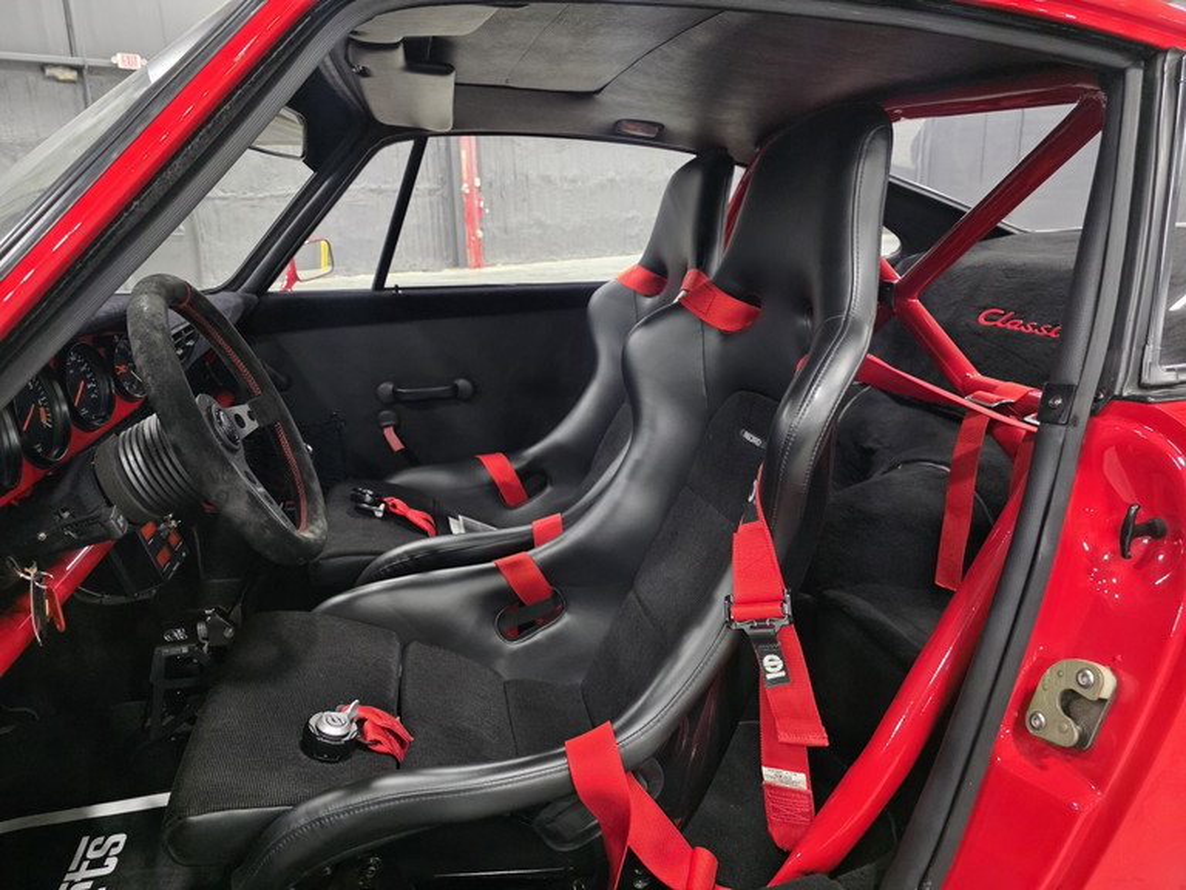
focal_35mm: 23
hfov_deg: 73.9
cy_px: 445
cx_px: 593
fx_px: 788
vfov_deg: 58.9
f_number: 1.7
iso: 1600
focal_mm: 6.3
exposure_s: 1/120
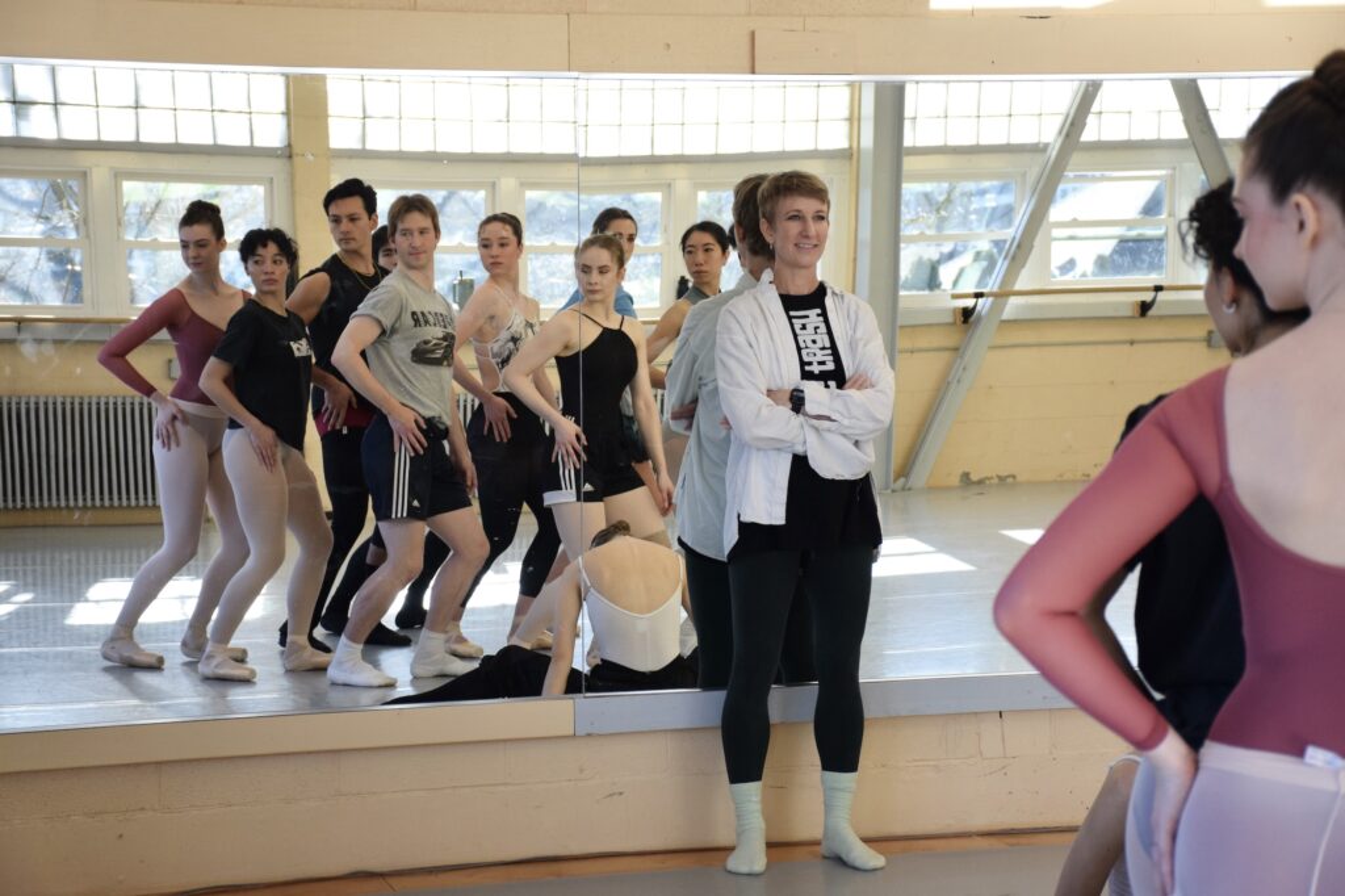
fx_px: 2913
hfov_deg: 26.0
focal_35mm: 78
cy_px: 448
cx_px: 672
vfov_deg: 17.5
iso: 1000
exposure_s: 1/500
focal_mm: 52
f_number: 4.8
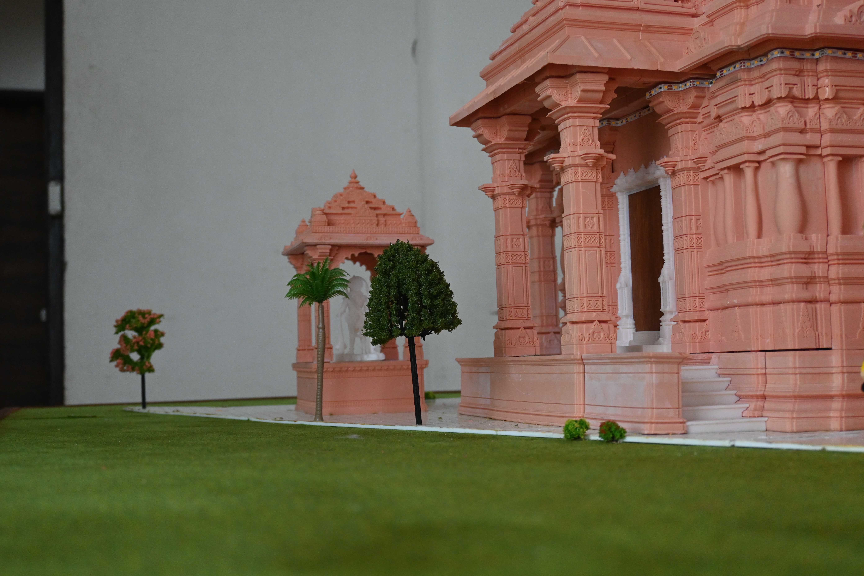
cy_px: 288
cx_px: 432
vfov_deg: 29.9
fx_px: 1080
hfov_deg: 43.6
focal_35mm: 45
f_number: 4.8
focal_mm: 30
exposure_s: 1/125
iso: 1600
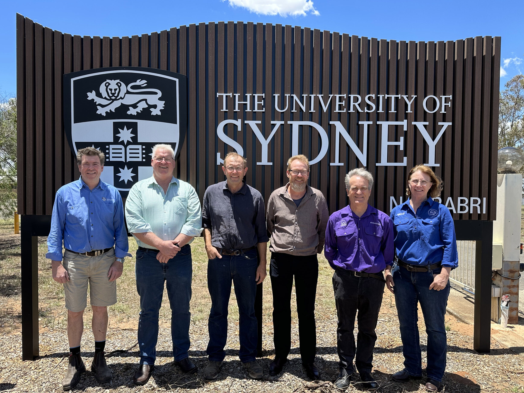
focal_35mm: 25
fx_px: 378
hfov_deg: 69.4
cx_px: 258
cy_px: 203
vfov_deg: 54.9
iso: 80
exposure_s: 1/2028
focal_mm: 6.86
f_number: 1.78
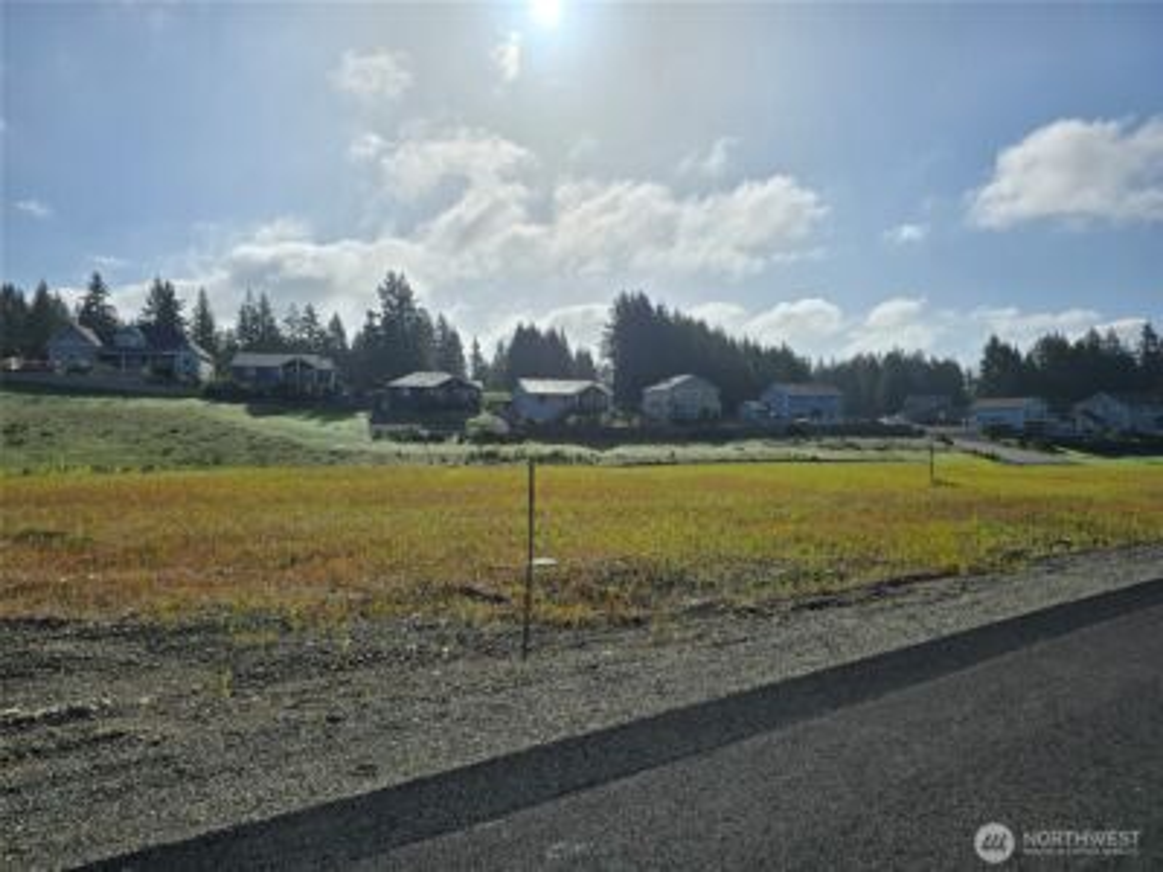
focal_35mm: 23
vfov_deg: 58.9
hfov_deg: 73.9
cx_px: 582
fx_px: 773
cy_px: 436
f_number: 1.7
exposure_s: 1/3809
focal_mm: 6.3
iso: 12
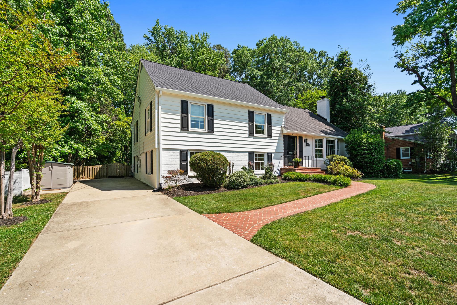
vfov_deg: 73.8
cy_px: 152
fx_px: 203
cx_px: 228
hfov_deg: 96.7
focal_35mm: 16
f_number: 7.1
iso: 400
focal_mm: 16
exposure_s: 1/200
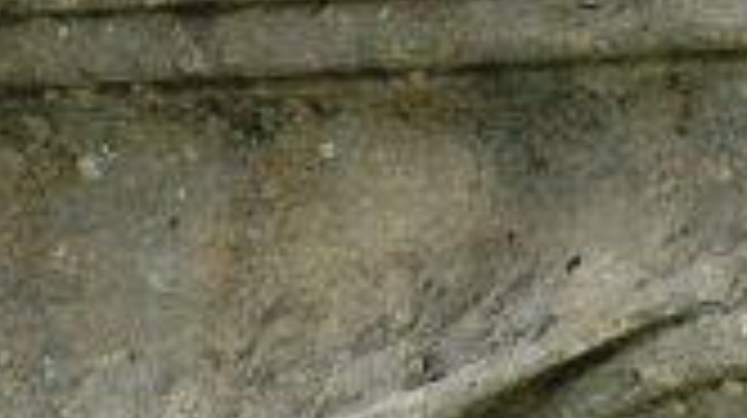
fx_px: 7045
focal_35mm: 356
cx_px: 274
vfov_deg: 3.4
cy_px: 679
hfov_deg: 6.1
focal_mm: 52
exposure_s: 1/100
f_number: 10
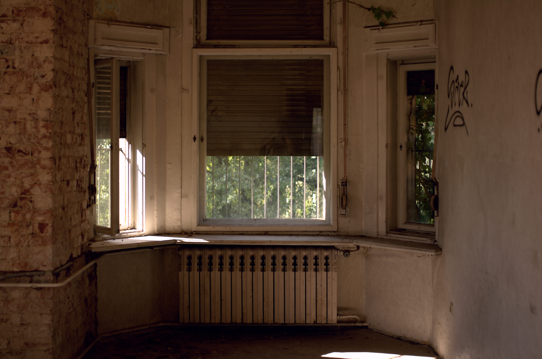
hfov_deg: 37.9
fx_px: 788
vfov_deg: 25.6
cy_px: 180
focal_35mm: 52
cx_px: 271
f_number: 1.4
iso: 100
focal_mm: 35
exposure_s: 1/800
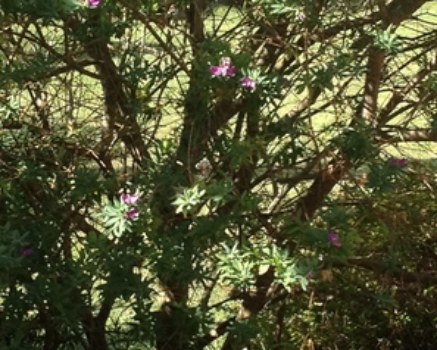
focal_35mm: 184
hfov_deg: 10.5
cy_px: 157
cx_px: 132
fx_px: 2381
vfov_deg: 8.4
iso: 64
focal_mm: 4.28
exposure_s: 1/375
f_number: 2.4
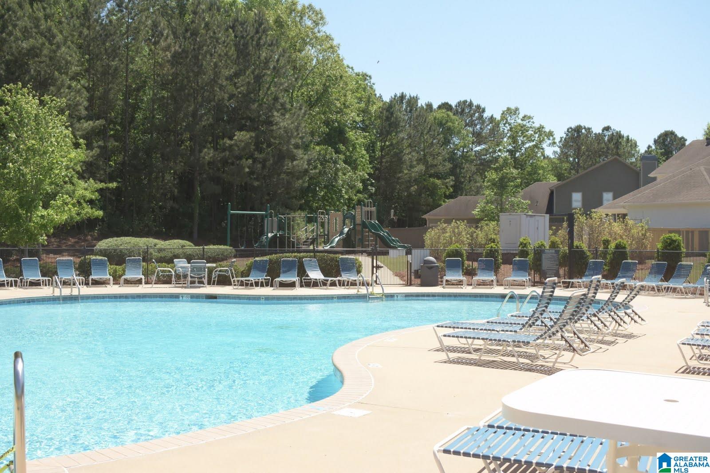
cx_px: 355
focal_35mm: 42
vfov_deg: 31.9
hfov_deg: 46.4
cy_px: 236
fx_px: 828
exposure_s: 1/5000
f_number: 7.1
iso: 2000
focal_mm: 28
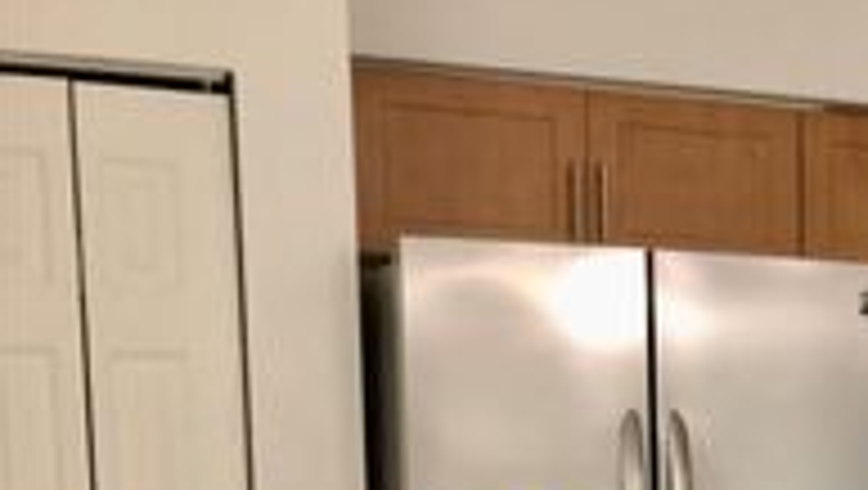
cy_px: 605
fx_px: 1820
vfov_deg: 14.8
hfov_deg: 23.7
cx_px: 1120
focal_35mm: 79
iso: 100
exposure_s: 1/15
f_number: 1.8
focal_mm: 3.99
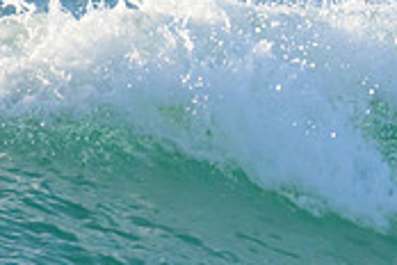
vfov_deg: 0.4
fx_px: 38054
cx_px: 845
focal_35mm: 3451
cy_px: 150
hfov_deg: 0.6
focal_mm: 800
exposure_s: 1/2000
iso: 1800
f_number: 11
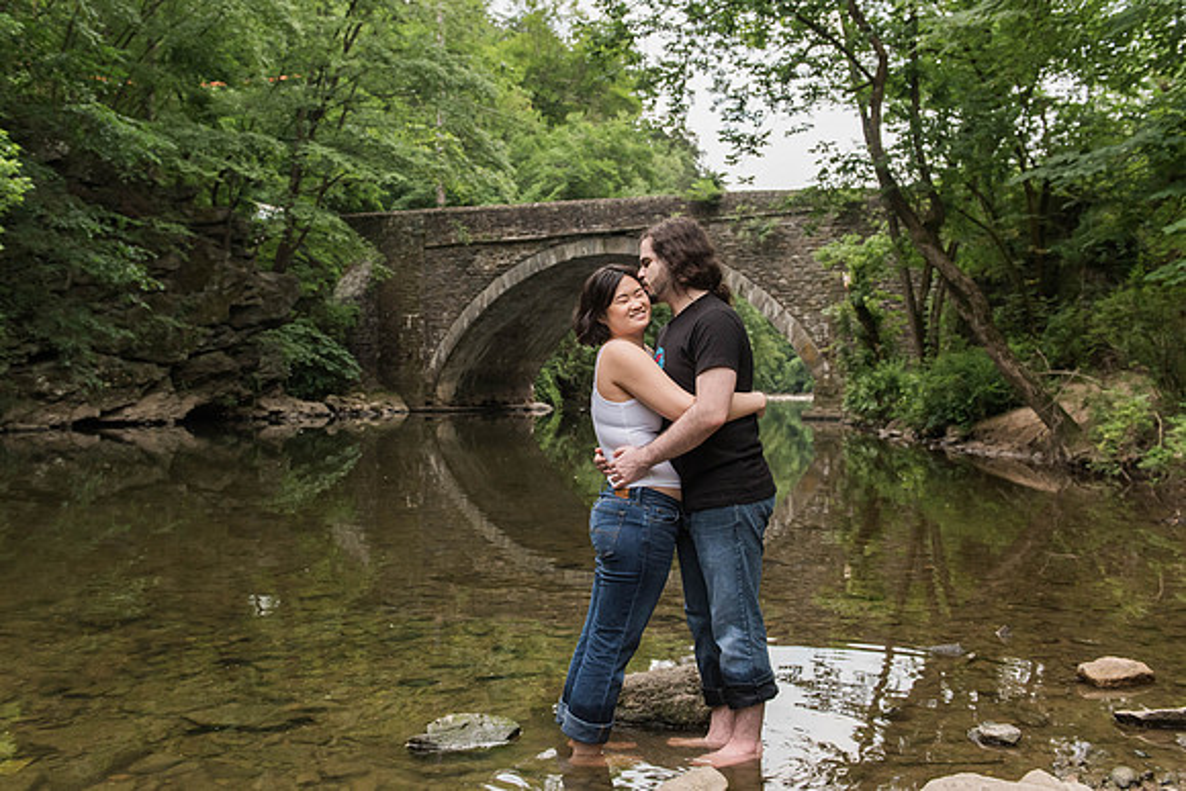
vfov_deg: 38.0
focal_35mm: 35
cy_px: 365
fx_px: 1148
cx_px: 583
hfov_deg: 54.6
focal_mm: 31
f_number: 4
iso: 1250
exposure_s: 1/250
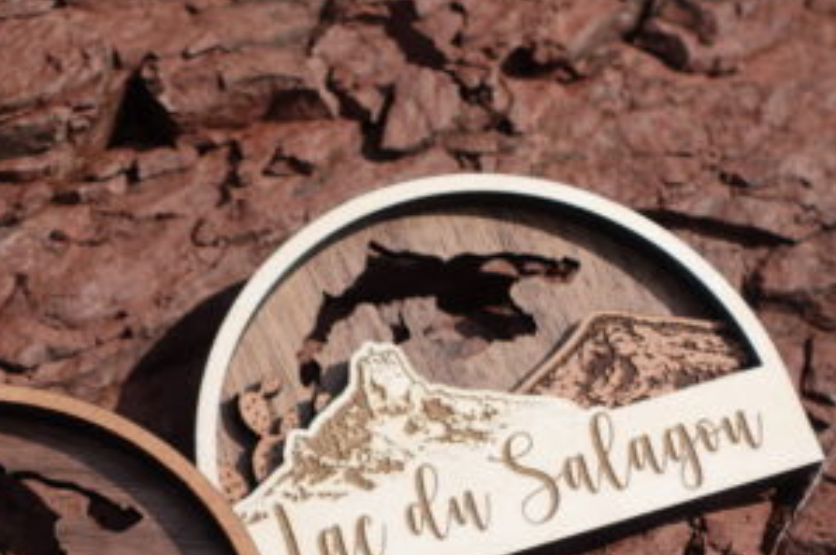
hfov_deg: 16.6
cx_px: 174
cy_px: 451
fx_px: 2853
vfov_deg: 11.1
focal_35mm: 123
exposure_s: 1/250
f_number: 4
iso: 125
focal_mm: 22.56
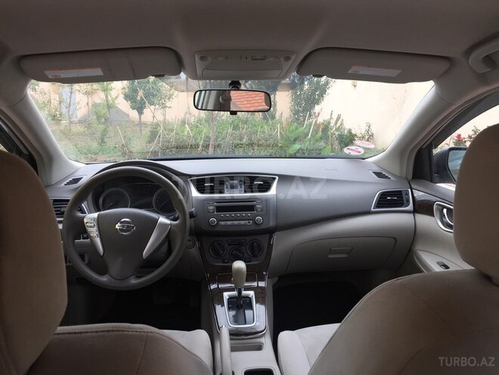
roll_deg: -0.8
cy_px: 188
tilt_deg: -10.3
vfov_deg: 48.2
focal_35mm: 29
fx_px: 418
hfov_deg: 61.7
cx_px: 250
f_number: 2.2
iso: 40
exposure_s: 1/60
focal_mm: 4.15
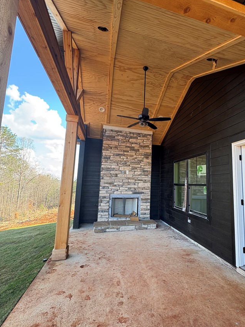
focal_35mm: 17
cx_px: 148
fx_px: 160
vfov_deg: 91.0
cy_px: 165
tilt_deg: +8.1
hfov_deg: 73.9
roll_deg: -1.6
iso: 64
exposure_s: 1/99
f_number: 2.2
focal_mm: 2.22
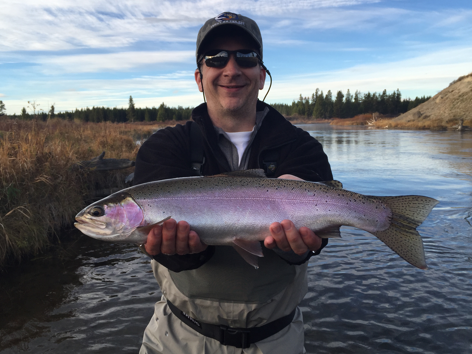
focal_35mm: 30
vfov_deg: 46.8
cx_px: 237
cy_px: 178
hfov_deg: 60.0
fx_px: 409
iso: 32
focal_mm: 4.15
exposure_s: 1/494
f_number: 2.2
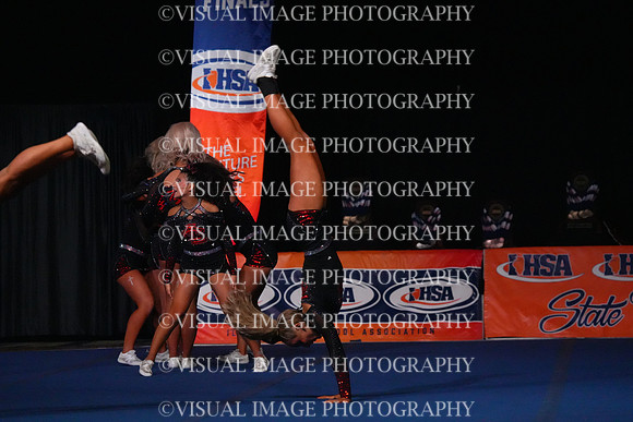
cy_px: 211
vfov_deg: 6.9
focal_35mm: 200
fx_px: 3517
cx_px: 316
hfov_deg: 10.3
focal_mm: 200
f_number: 5.6
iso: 16000
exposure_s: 1/1250
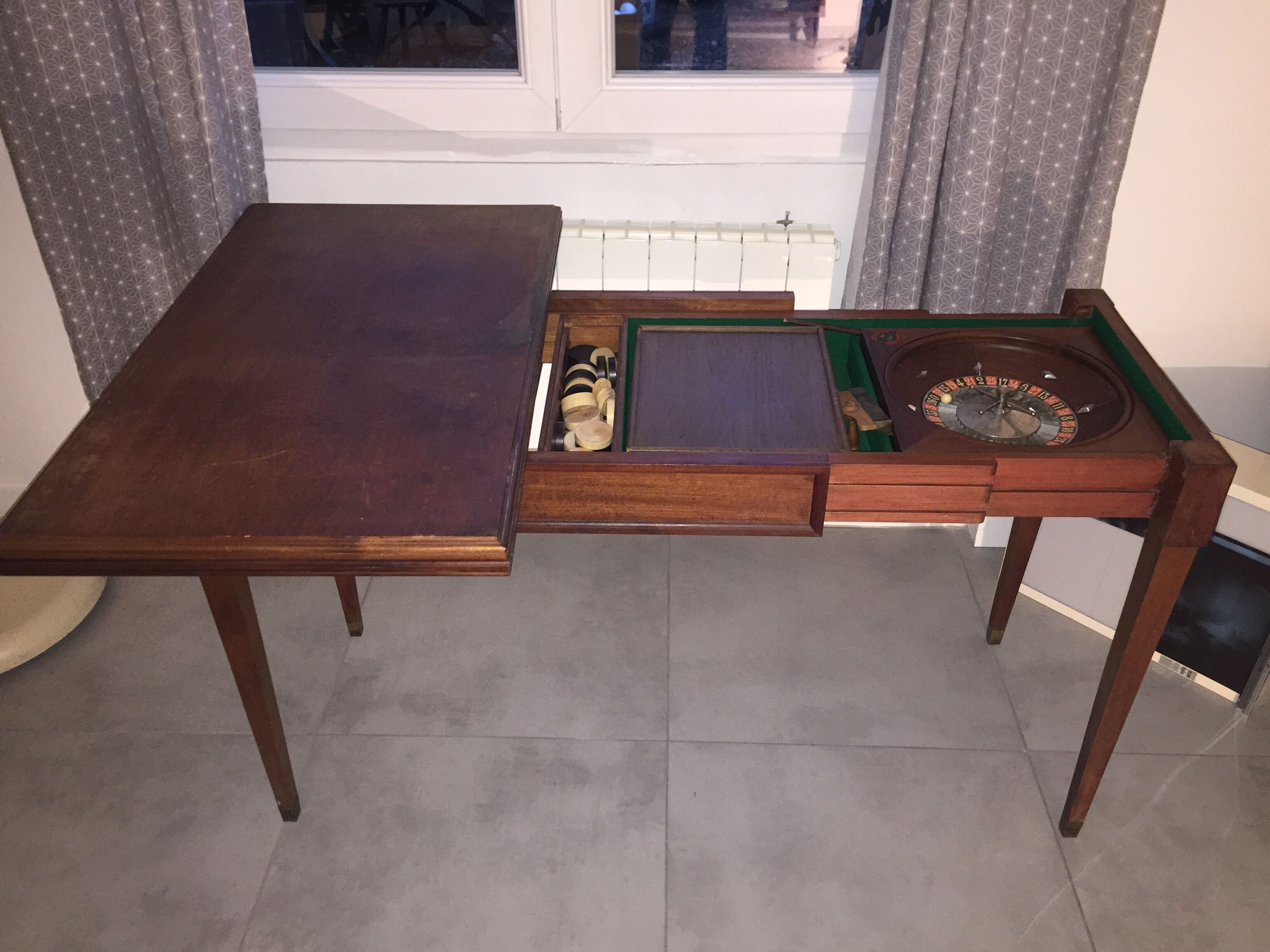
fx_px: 1064
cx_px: 635
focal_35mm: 29
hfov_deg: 61.7
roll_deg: -0.3
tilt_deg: -35.3
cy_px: 476
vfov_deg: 48.2
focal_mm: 4.15
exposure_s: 1/17
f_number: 2.2
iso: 200
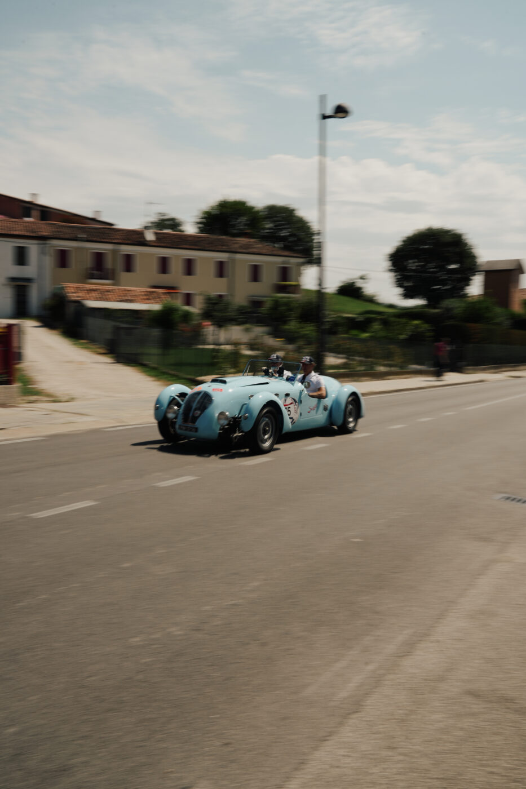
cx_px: 263
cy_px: 394
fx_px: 658
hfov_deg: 43.6
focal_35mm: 30
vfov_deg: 61.9
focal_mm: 30
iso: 100
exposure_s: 1/60
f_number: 16
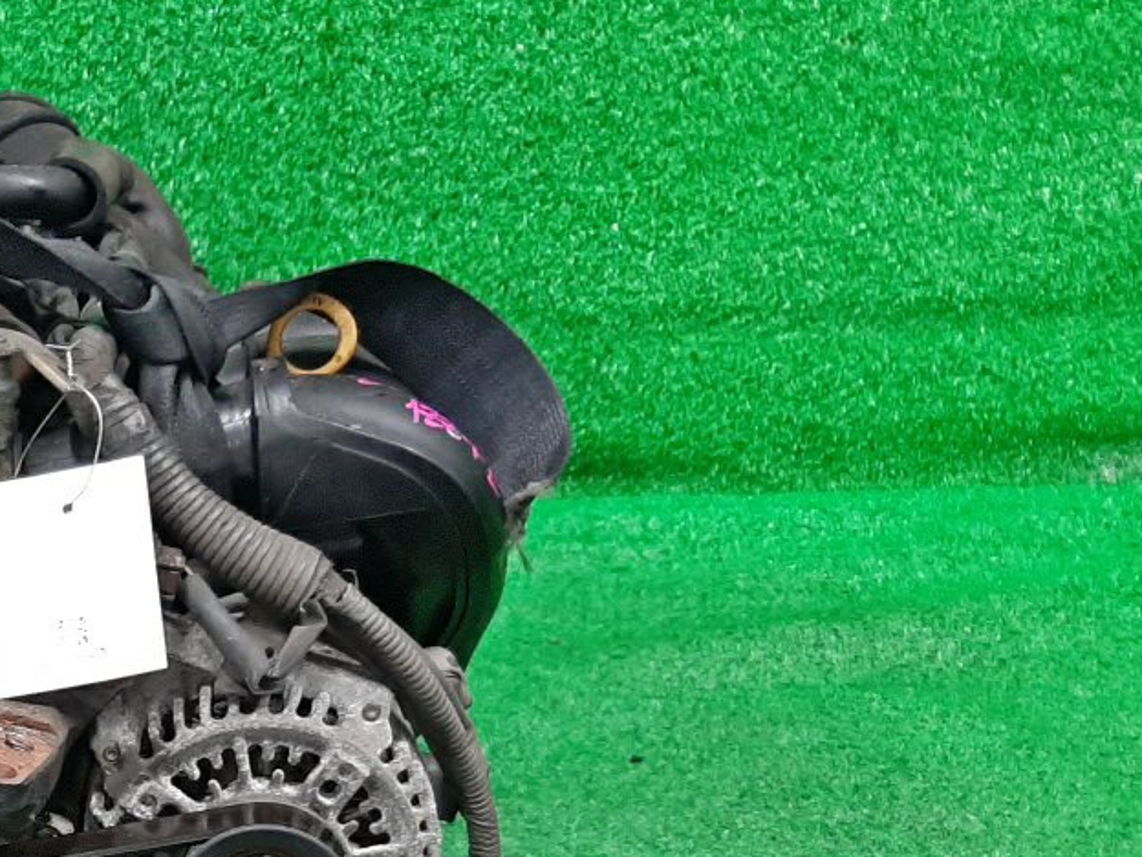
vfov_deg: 23.1
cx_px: -53
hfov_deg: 29.6
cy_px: 917
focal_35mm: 60
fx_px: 1979
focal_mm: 3.93
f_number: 1.7
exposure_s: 1/50
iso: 181
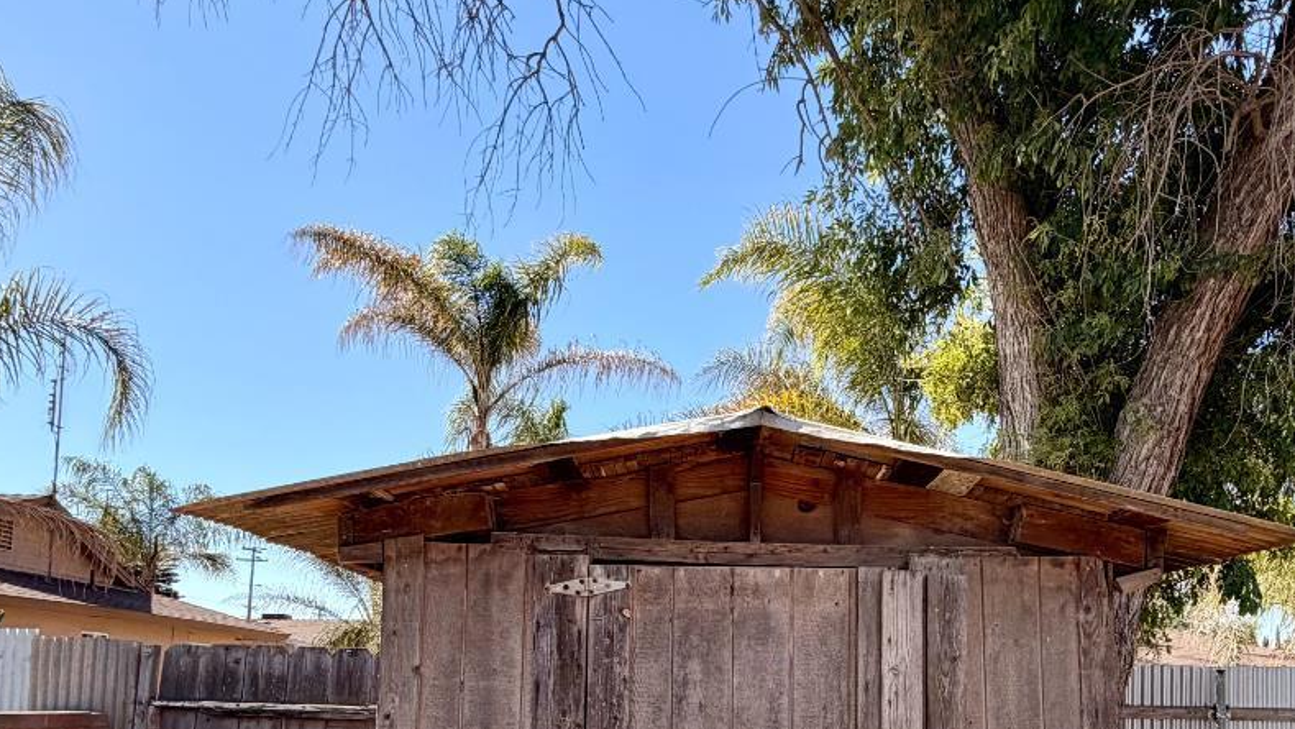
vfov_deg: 38.0
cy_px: 626
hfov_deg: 65.6
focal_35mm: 29
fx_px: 996
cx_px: 763
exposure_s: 1/770
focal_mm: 2.22
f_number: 2.2
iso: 40
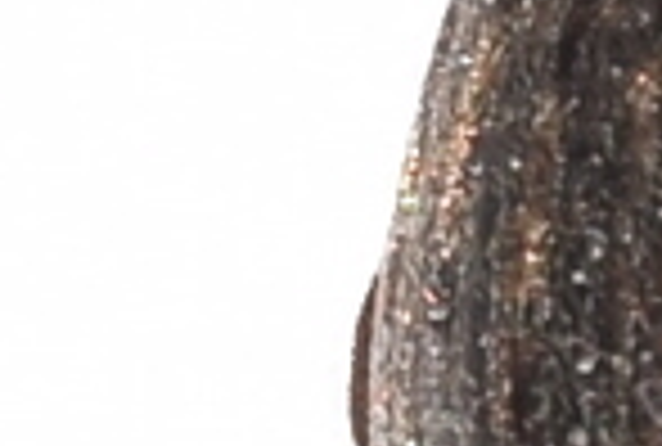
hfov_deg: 1.5
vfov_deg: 1.0
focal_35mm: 1364
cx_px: 466
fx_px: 25160
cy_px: 36
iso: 100
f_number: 11
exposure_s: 1/160
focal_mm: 140
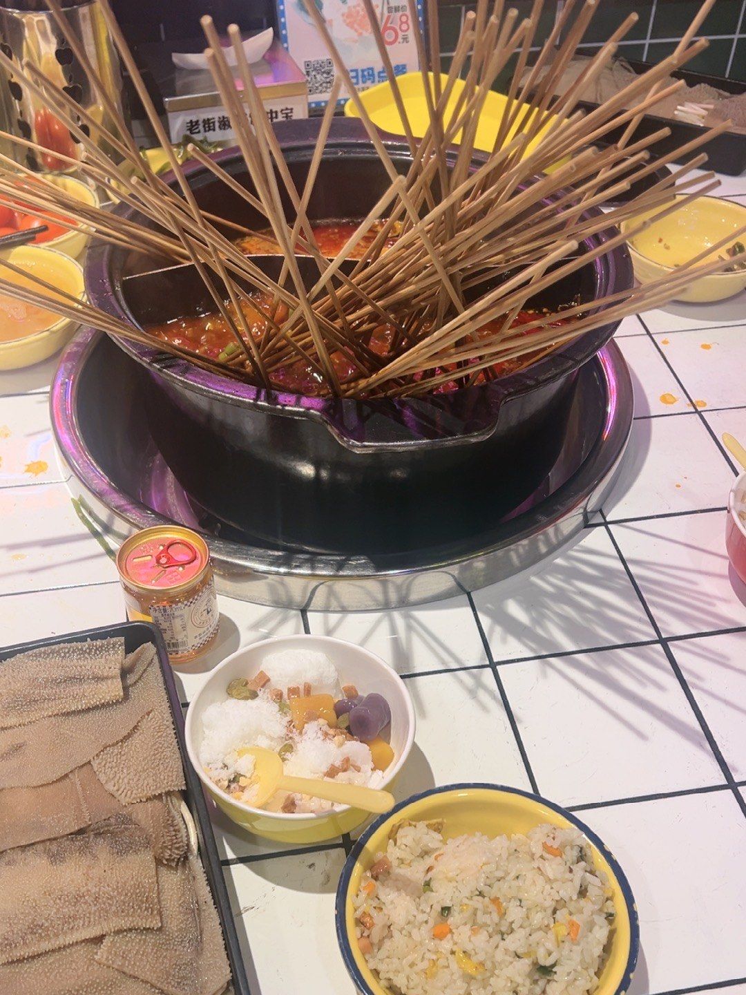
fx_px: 776
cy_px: 498
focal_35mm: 27
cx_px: 373
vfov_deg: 65.3
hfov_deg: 51.4
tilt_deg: -49.0
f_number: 1.5
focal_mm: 5.7
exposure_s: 1/100
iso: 64
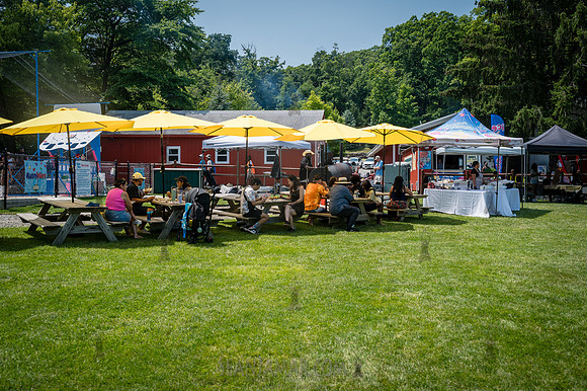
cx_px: 294
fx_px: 636
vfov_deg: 34.2
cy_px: 196
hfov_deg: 49.6
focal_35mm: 39
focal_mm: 39
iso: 100
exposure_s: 1/640
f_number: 4.5
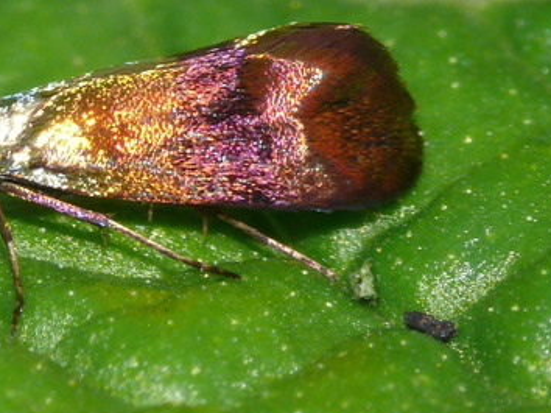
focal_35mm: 1013
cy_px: 162
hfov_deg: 2.0
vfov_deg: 1.5
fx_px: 16113
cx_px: 65
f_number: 11
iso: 200
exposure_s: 1/125
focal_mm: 88.8
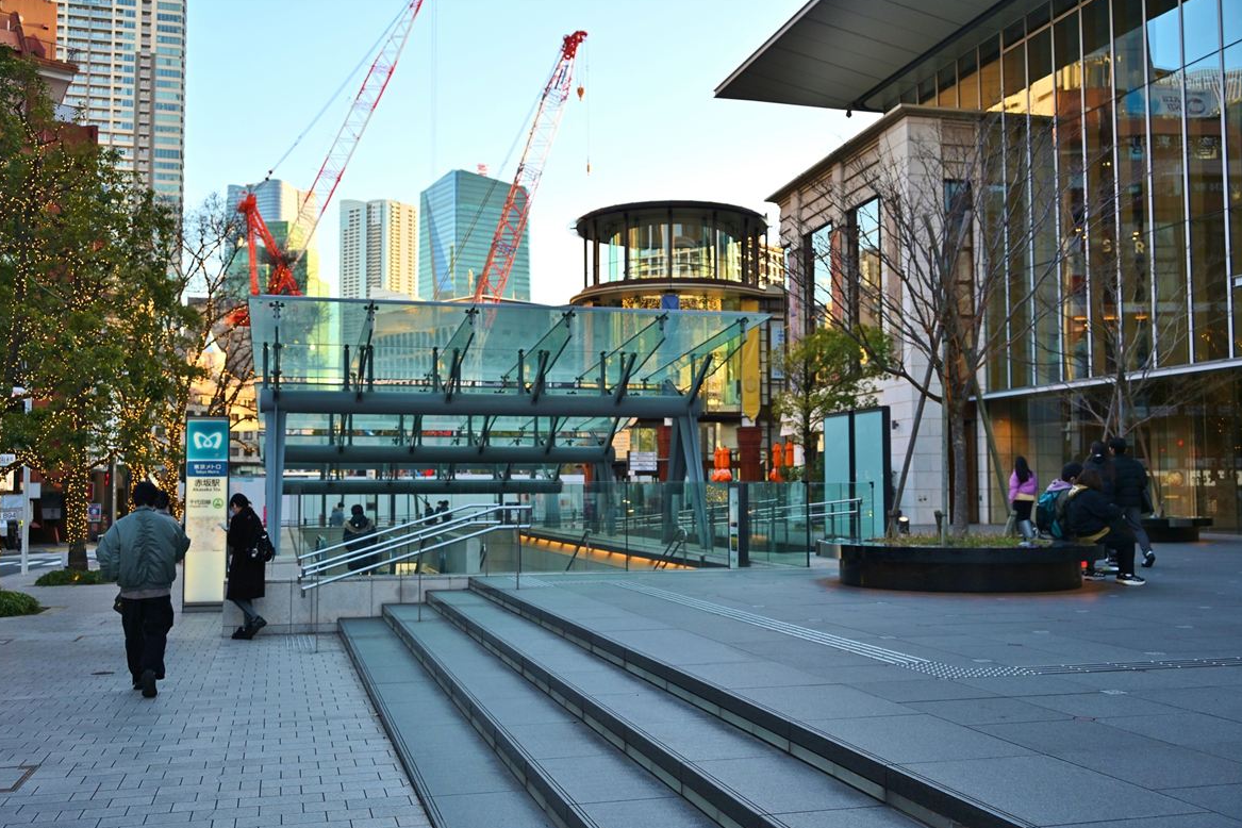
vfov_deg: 36.9
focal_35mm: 36
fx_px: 1242
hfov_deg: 53.1
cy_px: 418
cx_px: 613
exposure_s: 1/250
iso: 320
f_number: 4.8
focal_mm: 35
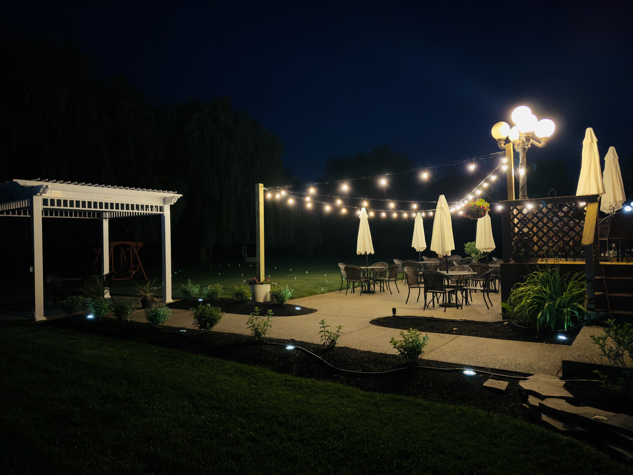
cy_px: 238
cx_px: 316
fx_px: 439
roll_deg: +0.8
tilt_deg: +0.7
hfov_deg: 71.6
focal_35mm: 24
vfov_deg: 56.8
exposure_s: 1/15
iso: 2000
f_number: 1.78
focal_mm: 6.76
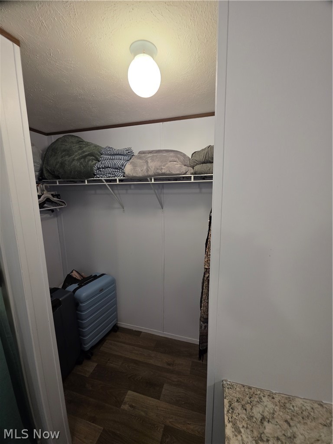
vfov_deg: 106.2
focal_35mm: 13
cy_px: 222
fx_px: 167
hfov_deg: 89.9
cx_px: 166
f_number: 1.9
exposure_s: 1/120
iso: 200
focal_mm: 2.2
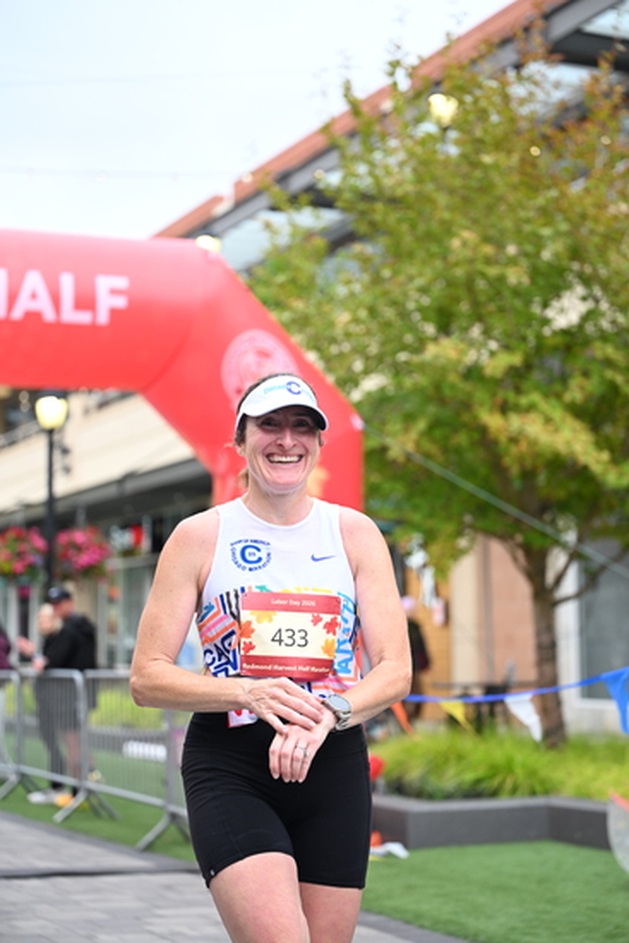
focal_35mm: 70
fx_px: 1833
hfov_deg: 19.5
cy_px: 472
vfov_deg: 28.8
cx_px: 314
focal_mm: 70
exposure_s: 1/1600
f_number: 2.8
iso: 1000
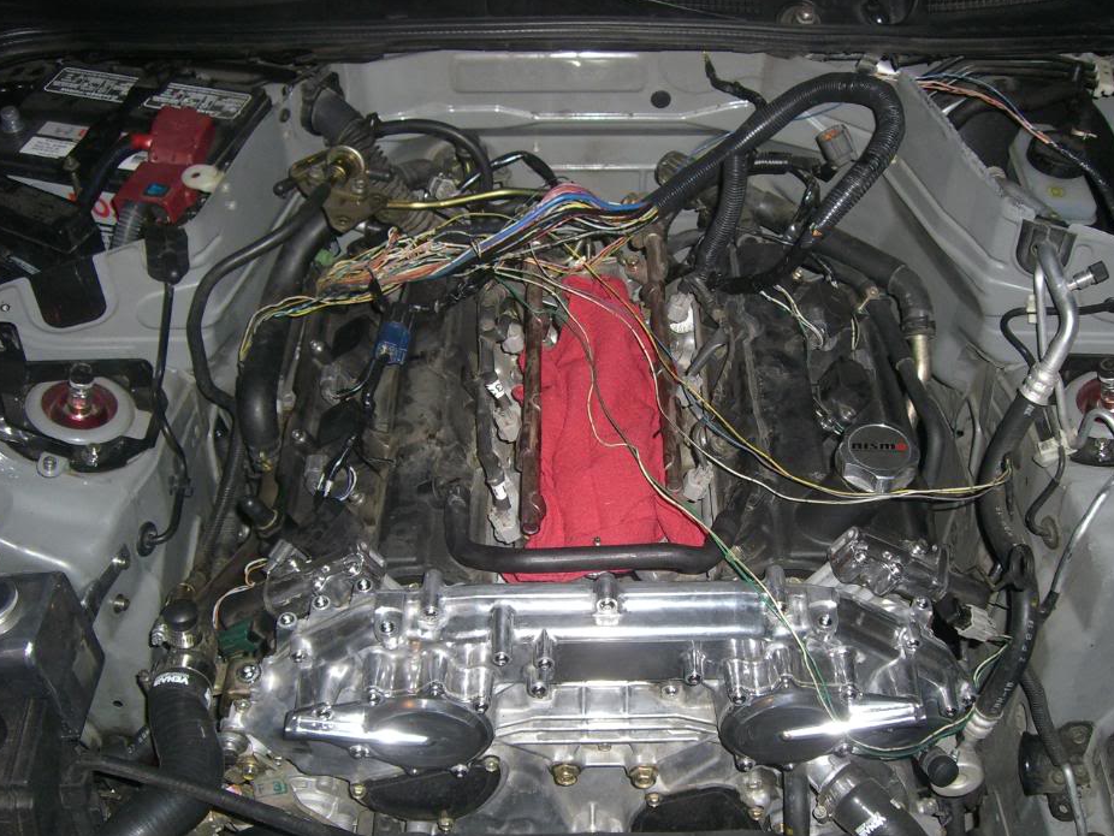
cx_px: 581
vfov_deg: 34.4
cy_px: 438
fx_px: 1352
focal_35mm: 42
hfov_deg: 44.8
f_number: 2.7
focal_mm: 6.2
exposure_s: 1/60
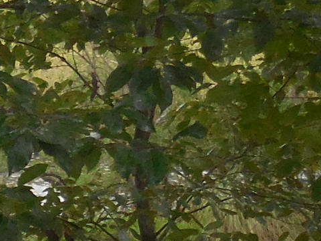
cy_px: 280
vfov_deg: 4.6
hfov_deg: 5.7
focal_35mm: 324
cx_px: -653
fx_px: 3005
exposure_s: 1/60
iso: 200
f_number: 4.3
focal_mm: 9.4
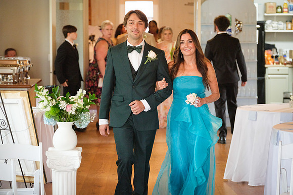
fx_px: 1026
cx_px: 146
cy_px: 98
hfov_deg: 16.3
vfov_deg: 10.9
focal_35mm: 126
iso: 800
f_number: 2.8
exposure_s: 1/125
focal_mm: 83.8
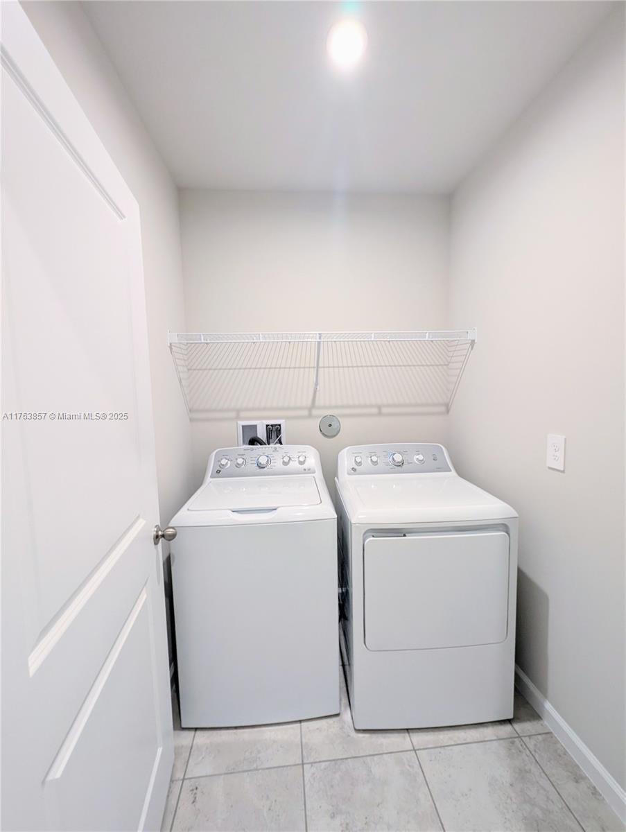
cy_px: 416
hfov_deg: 90.0
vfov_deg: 106.1
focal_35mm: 13
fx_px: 313
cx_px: 313
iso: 112
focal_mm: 1.95
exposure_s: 1/24
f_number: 2.2
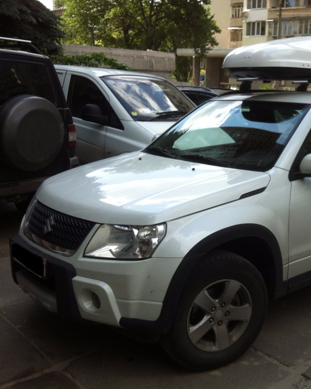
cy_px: 194
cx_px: 237
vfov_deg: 40.3
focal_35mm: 46
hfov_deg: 32.1
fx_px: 530
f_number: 2.8
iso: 80
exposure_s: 1/591
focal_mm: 3.85
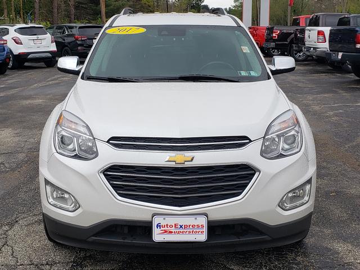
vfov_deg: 53.1
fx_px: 270
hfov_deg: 67.3
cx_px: 180
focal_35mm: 26
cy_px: 135
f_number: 2.4
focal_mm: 4.3
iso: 50
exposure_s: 1/433
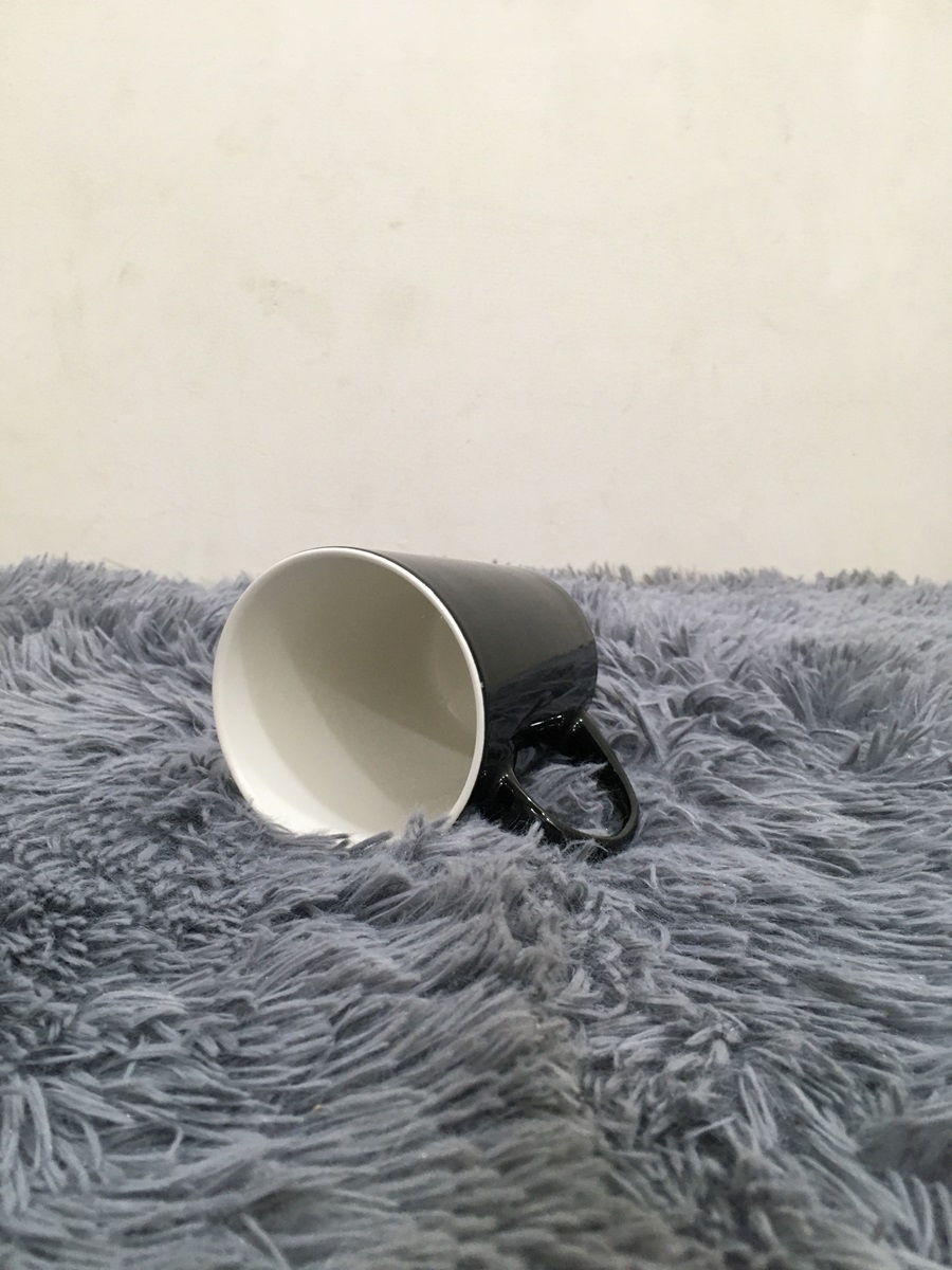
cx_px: 476
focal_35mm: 29
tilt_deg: -11.7
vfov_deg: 61.7
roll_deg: -0.1
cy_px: 635
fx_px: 1063
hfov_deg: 48.2
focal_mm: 4.15
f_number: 2.2
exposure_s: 1/33
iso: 125
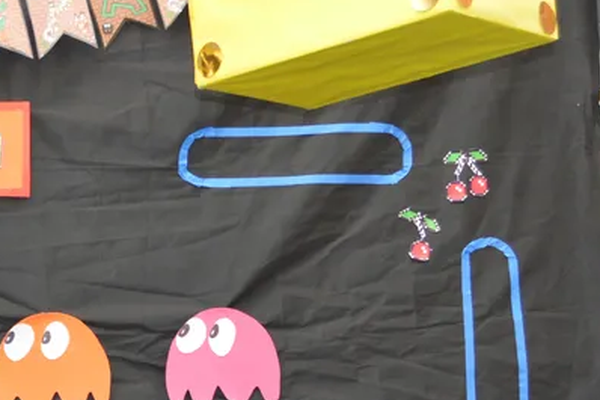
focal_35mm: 107
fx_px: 1783
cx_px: -26
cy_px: 483
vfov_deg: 12.5
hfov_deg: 18.5
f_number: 4
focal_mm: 20
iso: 400
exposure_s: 1/80
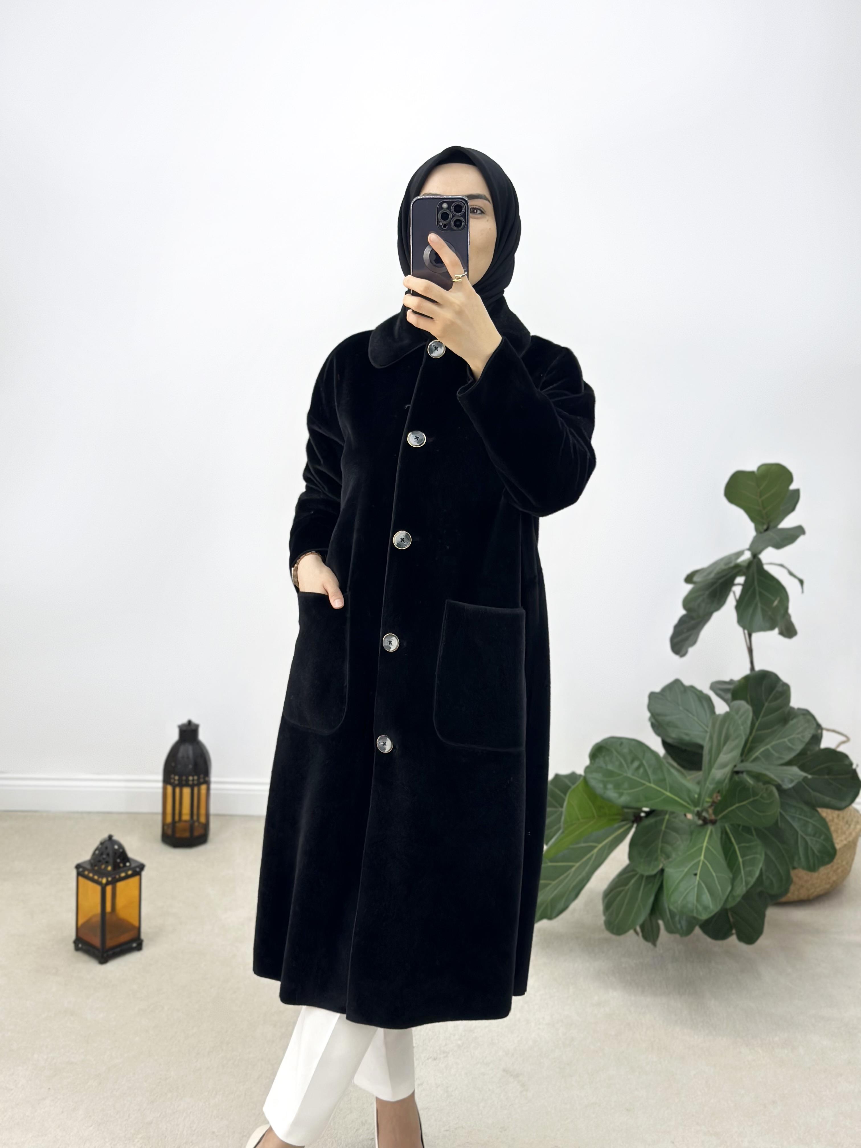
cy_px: 574
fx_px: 1592
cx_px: 430
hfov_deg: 30.3
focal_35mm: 48
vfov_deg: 39.7
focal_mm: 6.86
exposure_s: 1/254
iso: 80
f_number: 1.78
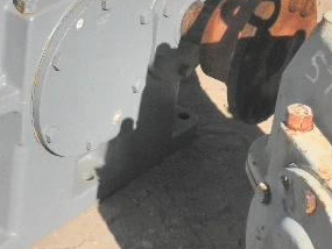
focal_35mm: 164
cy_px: 30
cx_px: 3
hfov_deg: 11.9
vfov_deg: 9.0
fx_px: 1574
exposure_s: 1/100
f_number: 11.3
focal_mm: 12.9
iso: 64
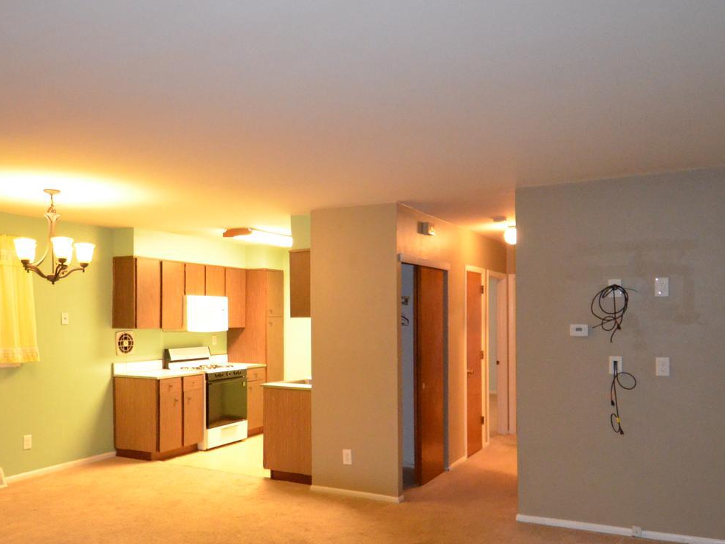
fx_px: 628
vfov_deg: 46.6
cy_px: 324
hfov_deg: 59.7
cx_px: 316
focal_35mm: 30
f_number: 3.5
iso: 3200
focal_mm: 10
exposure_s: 1/60
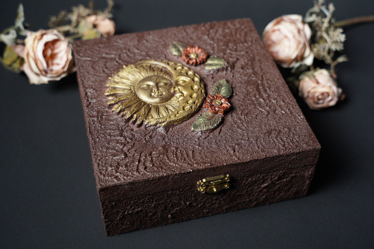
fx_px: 521
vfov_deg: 26.9
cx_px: 187
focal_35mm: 50
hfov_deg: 39.5
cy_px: 124
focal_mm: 50.2
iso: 640
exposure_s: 1/50
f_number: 5
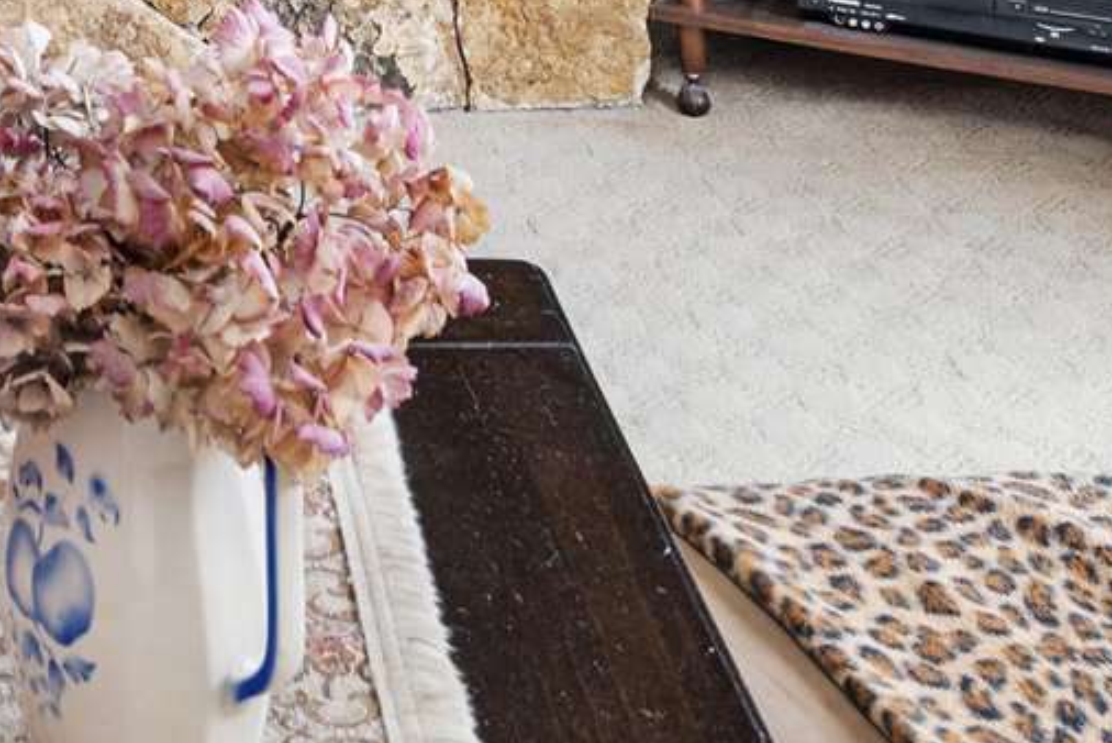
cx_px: -57
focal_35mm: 85
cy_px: -785
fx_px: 2627
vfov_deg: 13.5
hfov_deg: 22.7
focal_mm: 14
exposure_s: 1/20
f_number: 8
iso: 200
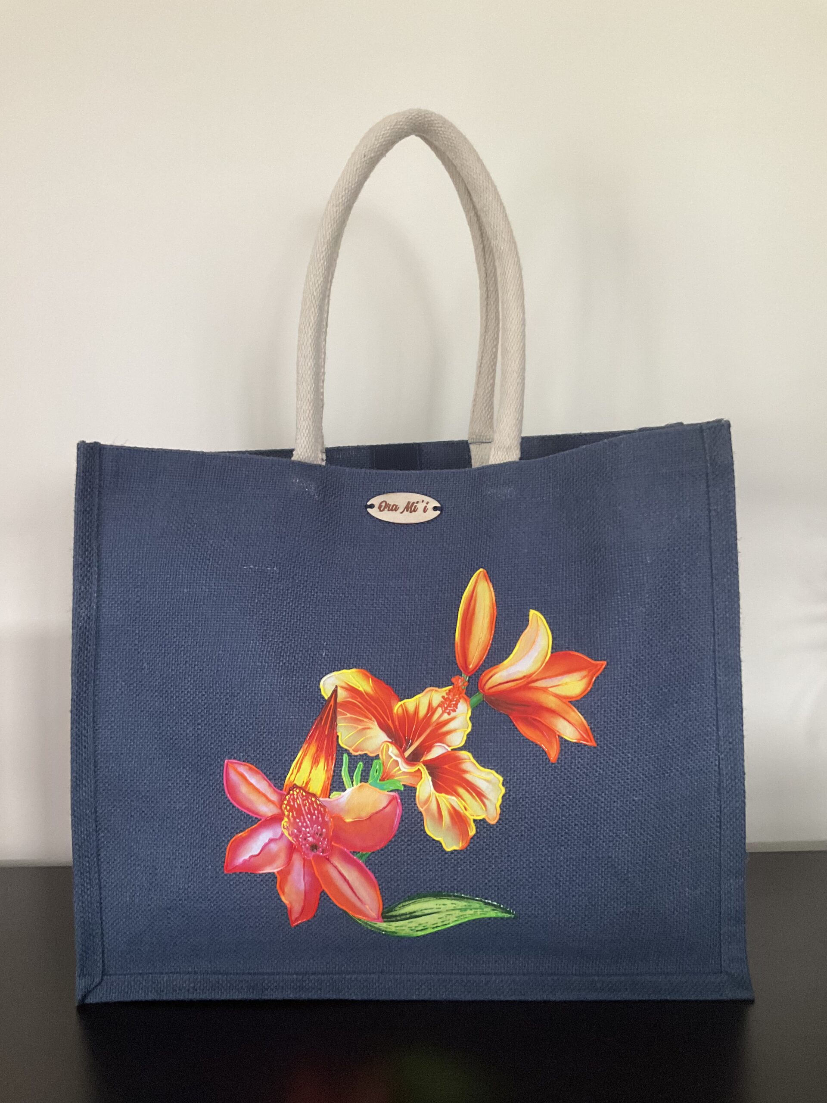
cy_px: 552
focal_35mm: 29
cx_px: 414
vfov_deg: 61.7
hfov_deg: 48.2
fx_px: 924
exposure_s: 1/60
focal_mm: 3
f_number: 1.8
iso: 160
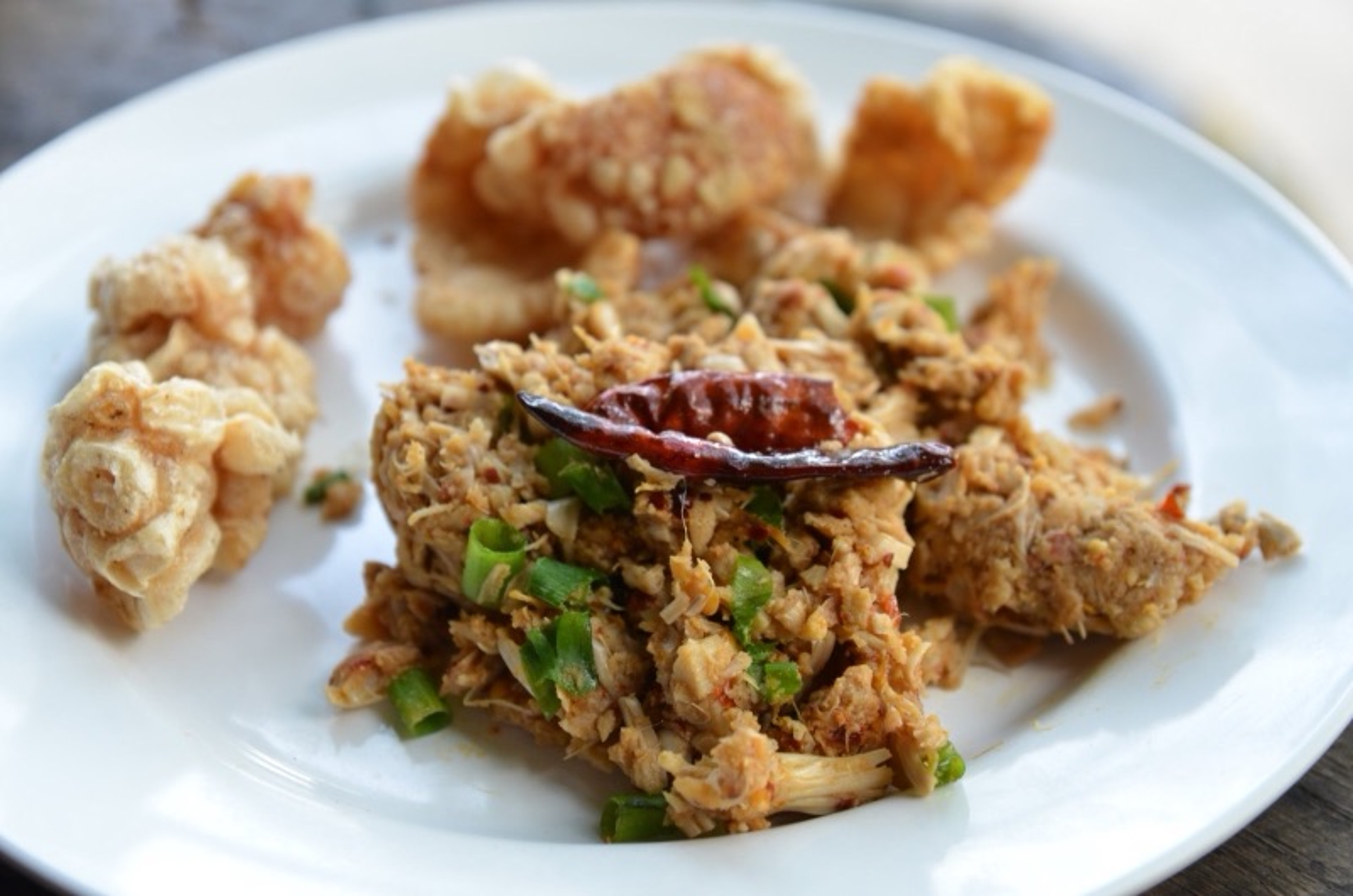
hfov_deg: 27.0
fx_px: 2813
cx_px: 676
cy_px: 448
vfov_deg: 18.1
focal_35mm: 75
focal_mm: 50
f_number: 4
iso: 320
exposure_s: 1/60
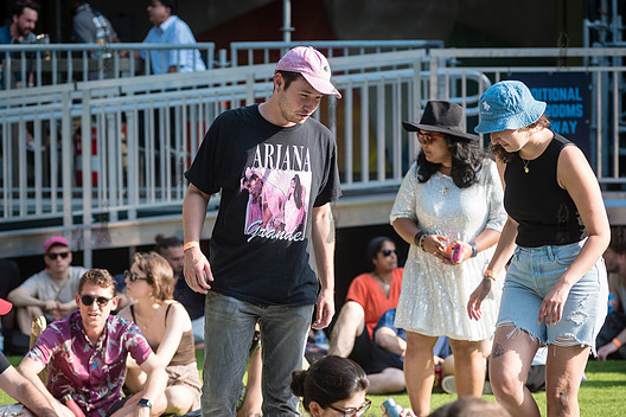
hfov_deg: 11.0
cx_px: 243
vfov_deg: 7.3
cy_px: 239
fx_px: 3251
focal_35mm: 187
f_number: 4.5
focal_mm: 135
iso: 250
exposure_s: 1/500
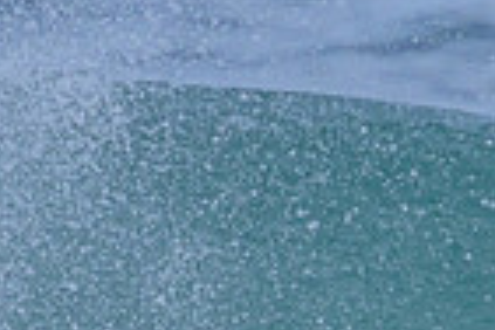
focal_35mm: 4424
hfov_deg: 0.5
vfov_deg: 0.3
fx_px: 60825
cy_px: 587
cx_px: 445
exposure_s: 1/2000
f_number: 11
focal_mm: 800
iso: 1000
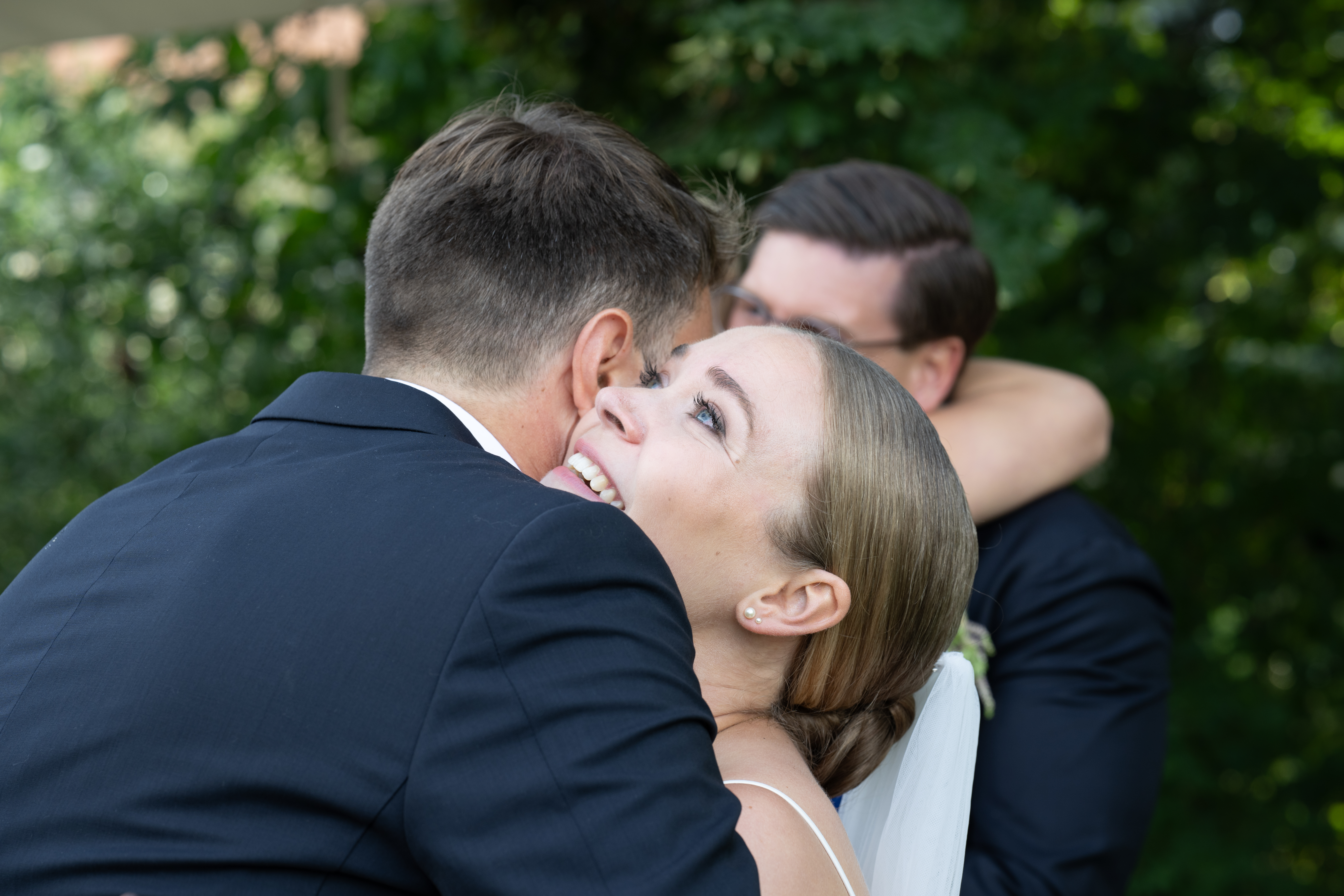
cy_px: 448
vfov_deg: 16.1
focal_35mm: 85
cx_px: 672
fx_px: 3173
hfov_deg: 23.9
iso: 160
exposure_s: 1/125
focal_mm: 85
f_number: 5.6
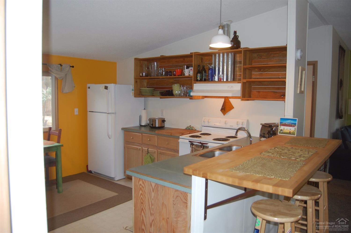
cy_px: 116
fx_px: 263
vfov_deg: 47.8
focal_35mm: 27
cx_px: 176
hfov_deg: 67.4
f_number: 3.5
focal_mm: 18
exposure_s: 1/60
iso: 400
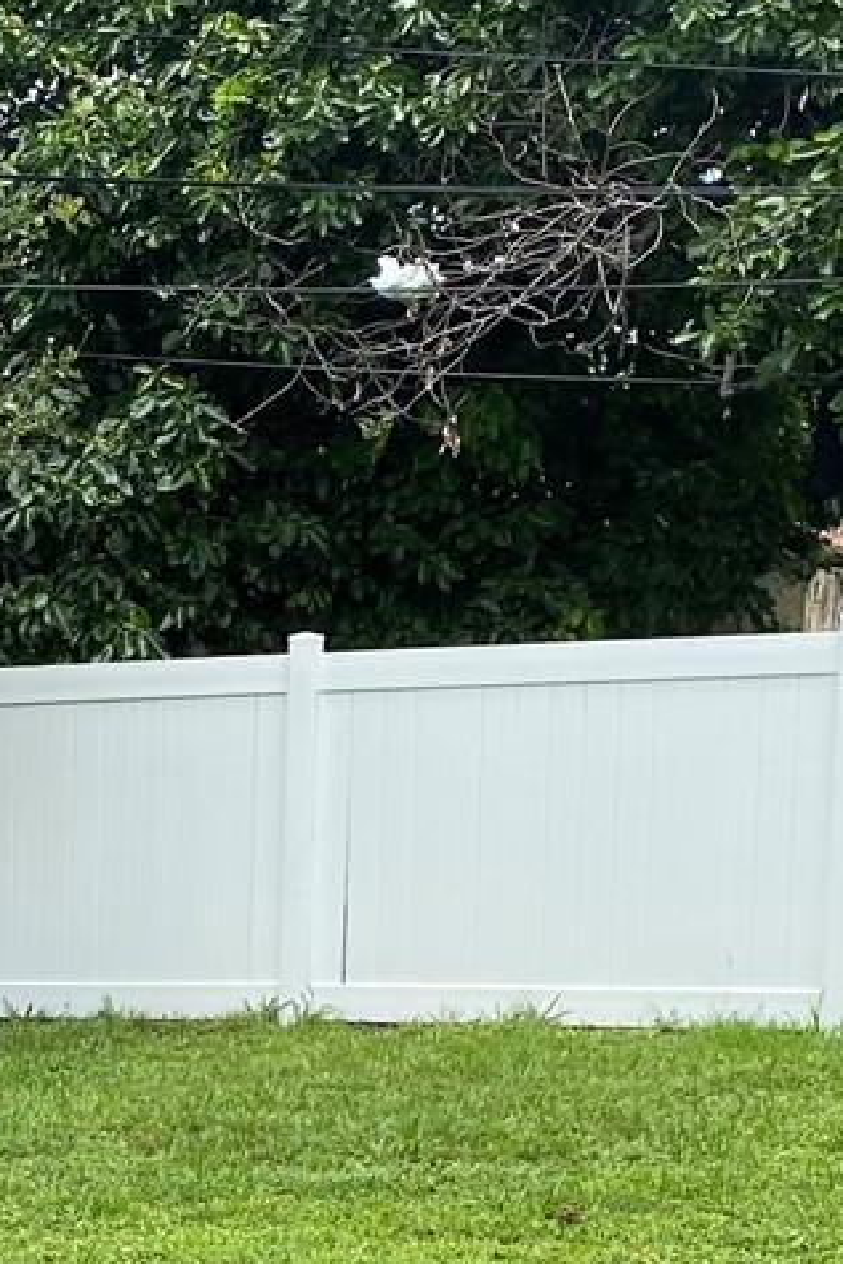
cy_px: 1394
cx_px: -561
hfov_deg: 13.8
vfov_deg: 21.2
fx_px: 3194
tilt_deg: -12.7
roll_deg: +2.2
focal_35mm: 91
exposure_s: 1/1362
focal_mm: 4.25
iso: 32
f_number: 1.8
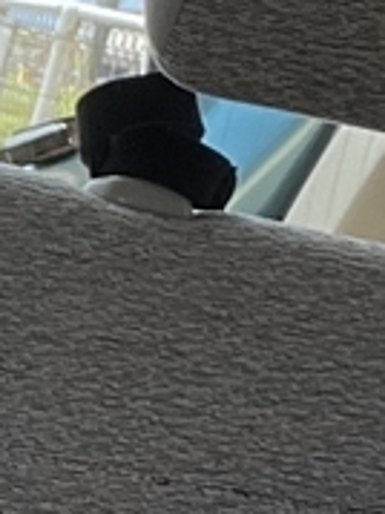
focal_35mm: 201
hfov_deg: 6.8
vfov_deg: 9.8
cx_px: -687
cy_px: 422
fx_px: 2984
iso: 25
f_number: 2.2
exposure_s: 1/167
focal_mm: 2.71
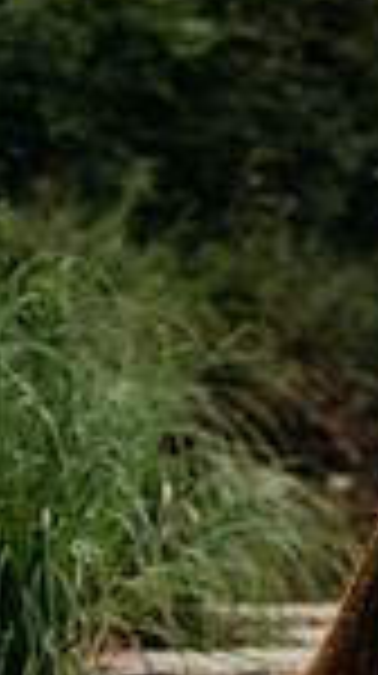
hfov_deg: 8.7
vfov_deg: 15.4
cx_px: 616
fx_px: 2414
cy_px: 801
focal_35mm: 135
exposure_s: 1/1000
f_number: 2.8
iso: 500
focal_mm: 43
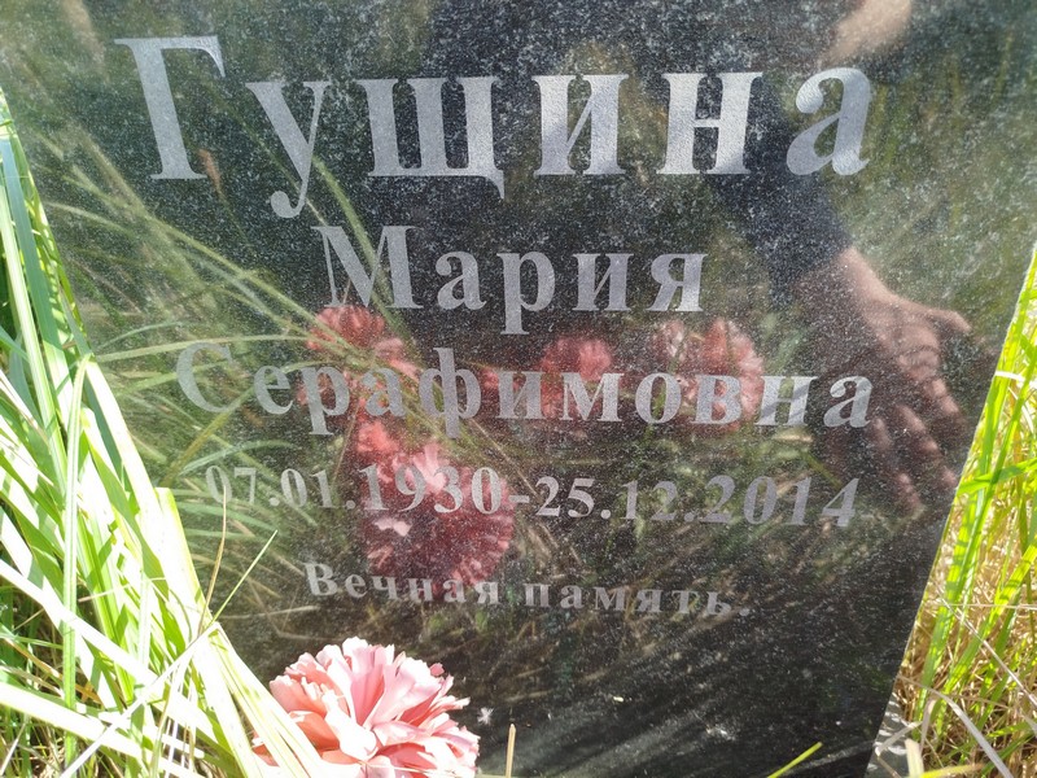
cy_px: 389
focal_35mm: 24
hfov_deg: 71.6
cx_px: 518
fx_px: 719
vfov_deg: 56.8
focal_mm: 5.31
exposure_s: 1/136
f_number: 1.7
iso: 50
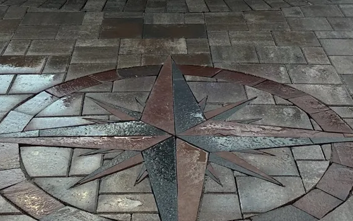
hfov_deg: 25.2
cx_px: 173
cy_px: -140
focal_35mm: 82
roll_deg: -0.2
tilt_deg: -7.2
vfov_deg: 14.5
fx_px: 789
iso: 64
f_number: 1.78
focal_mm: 6.86
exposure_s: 1/120
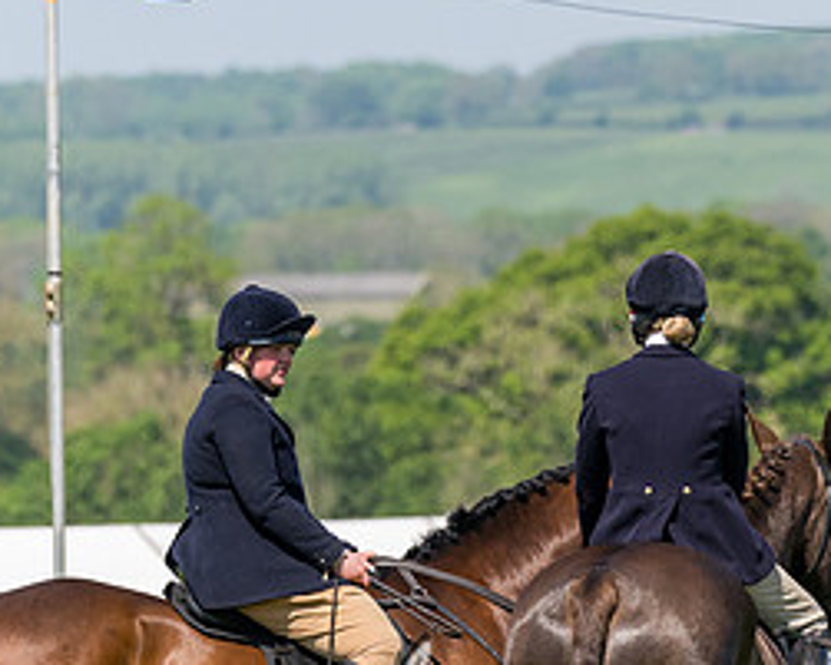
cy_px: 676
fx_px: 14959
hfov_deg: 3.2
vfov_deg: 2.5
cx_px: 616
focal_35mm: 608
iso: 400
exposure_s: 1/2500
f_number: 5
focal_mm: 200
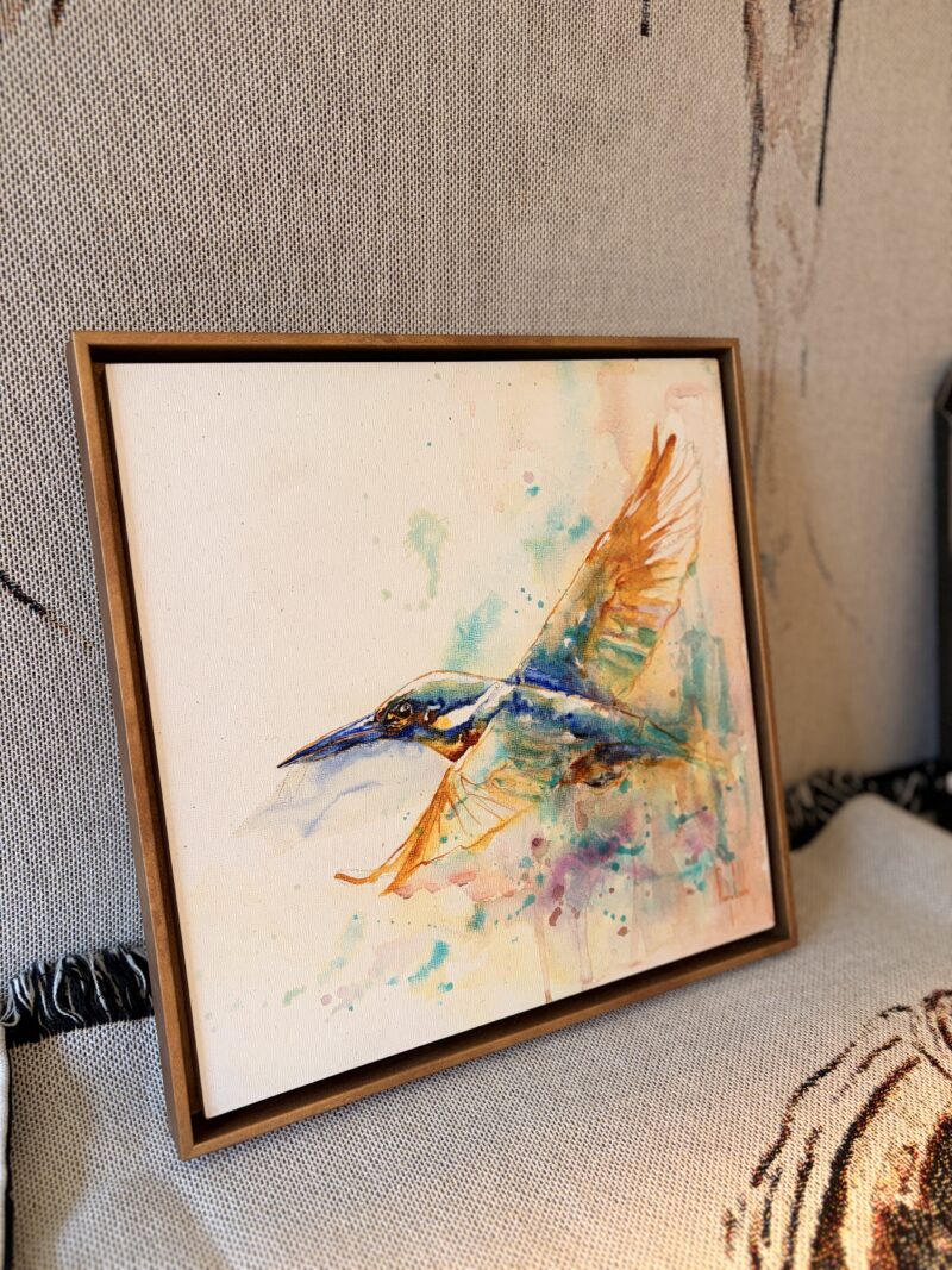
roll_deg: +0.1
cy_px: 635
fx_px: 954
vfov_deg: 67.3
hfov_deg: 53.1
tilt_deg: -15.7
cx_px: 476
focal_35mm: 26
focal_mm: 5.96
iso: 200
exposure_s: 1/50
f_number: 1.6
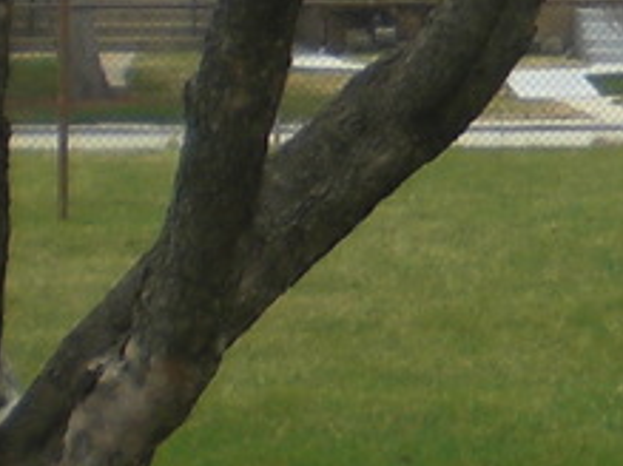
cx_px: 1107
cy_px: -60
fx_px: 4497
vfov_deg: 5.9
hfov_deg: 7.7
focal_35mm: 250
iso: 50
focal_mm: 6.3
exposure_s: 1/400
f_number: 3.1
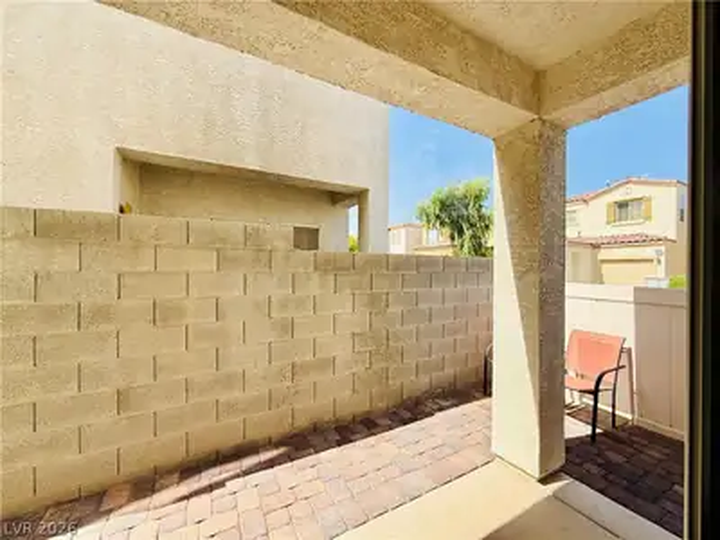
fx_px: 291
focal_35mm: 14
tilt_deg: +0.2
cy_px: 270
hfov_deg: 102.1
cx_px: 360
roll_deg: -0.6
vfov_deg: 85.7
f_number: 2.2
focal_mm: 2.22
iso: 50
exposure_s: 1/1167
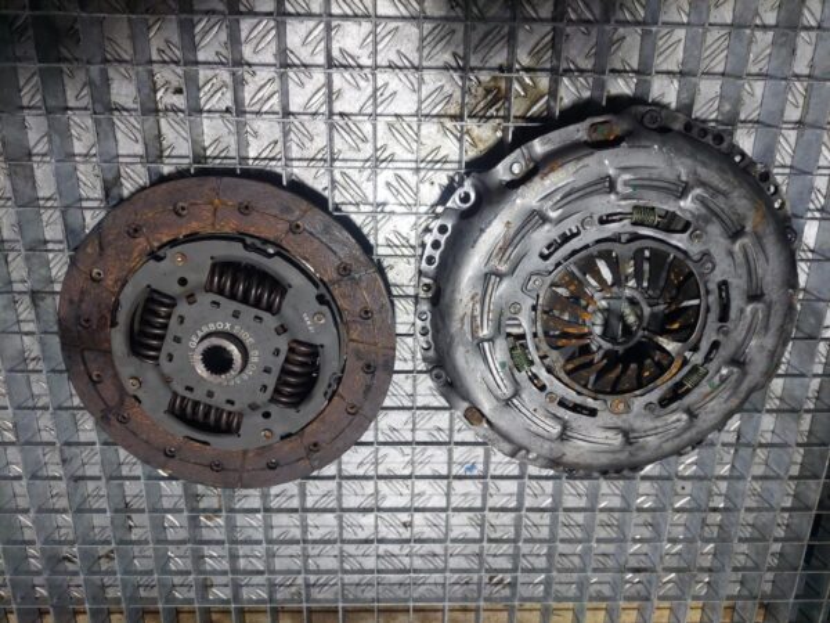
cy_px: 312
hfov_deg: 69.4
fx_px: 599
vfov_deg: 54.9
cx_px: 415
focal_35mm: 25
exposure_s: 1/100
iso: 160
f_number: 1.8
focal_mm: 5.23
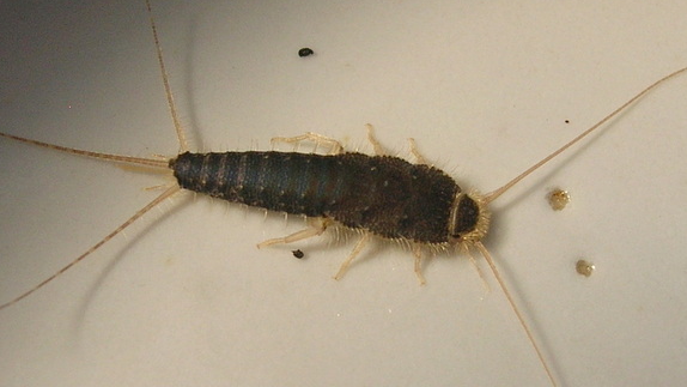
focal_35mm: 79
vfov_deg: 15.3
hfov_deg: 26.8
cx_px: 345
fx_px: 1439
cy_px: 258
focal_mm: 8.7
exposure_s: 1/264
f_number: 4.2
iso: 50
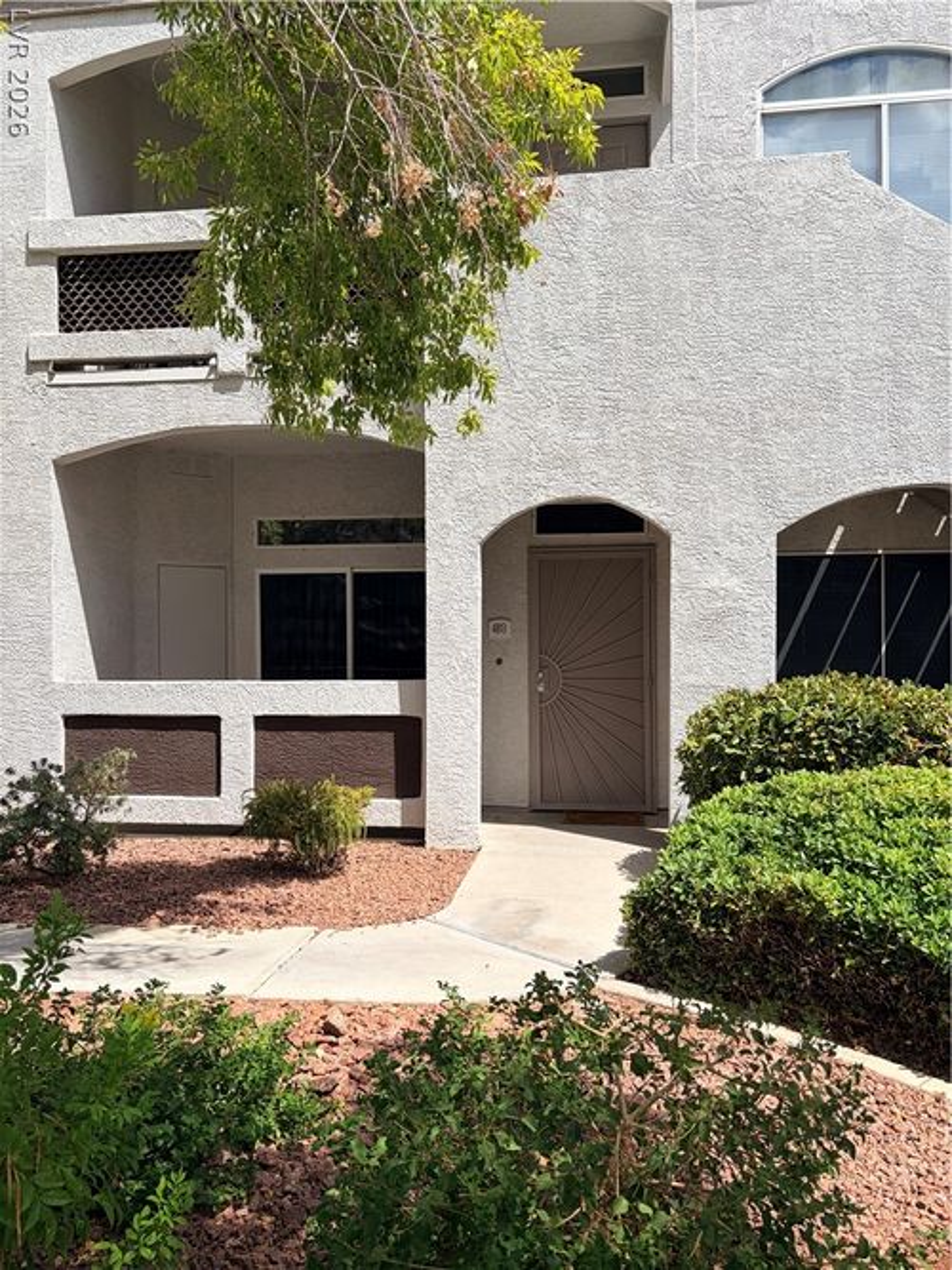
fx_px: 954
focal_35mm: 26
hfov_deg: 53.0
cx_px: 476
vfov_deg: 67.3
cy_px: 635
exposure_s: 1/3623
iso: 50
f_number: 1.6
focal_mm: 5.96
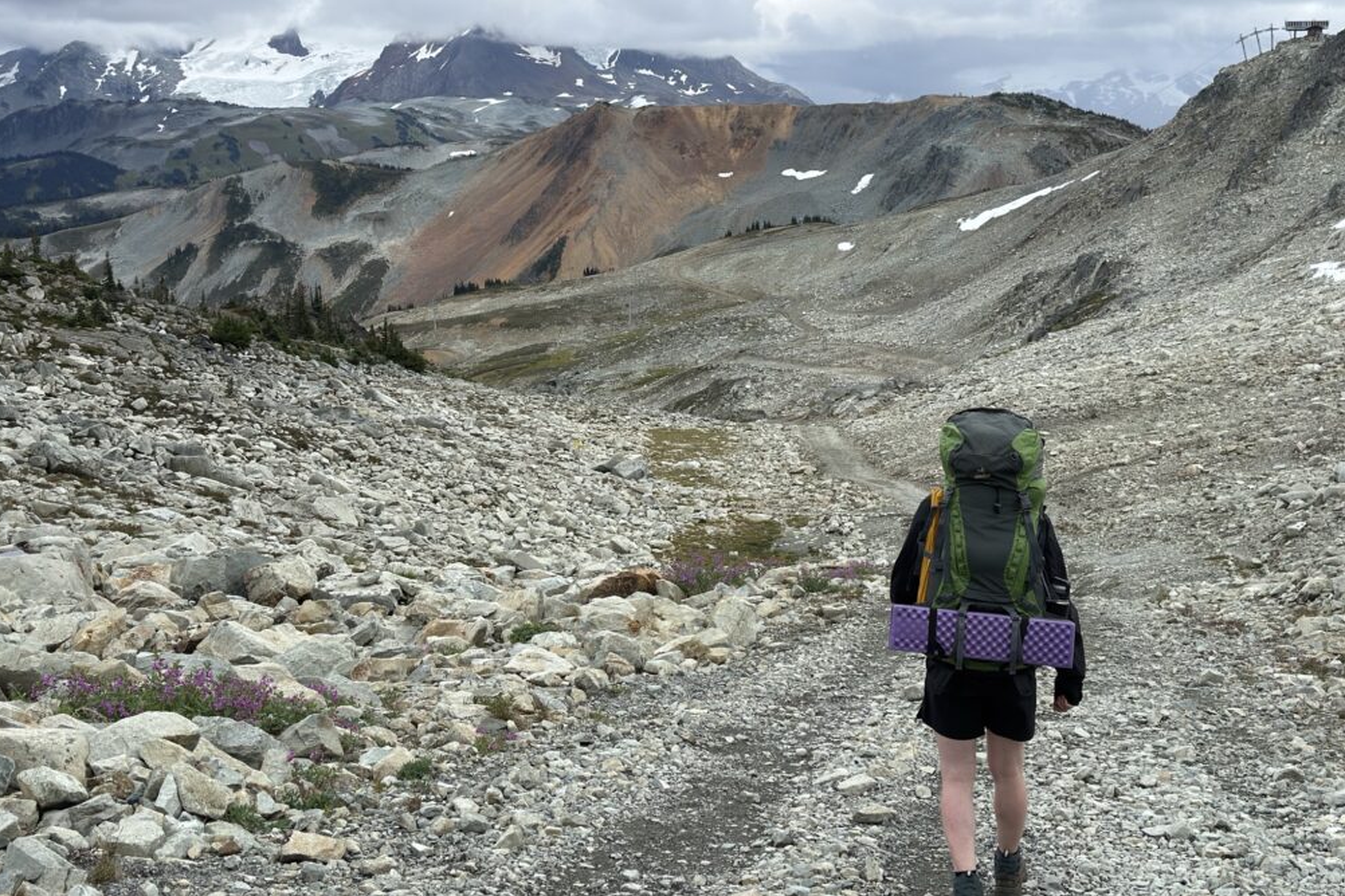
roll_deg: -0.5
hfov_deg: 38.9
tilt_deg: -8.6
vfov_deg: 26.5
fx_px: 1905
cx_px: 659
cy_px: 385
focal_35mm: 51
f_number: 1.78
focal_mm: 6.76
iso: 80
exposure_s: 1/2597
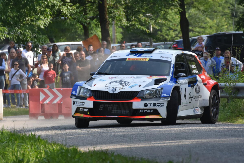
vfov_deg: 3.1
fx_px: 3050
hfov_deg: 4.6
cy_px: 82
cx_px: 122
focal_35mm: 450
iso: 640
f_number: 9
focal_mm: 300
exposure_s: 1/1000
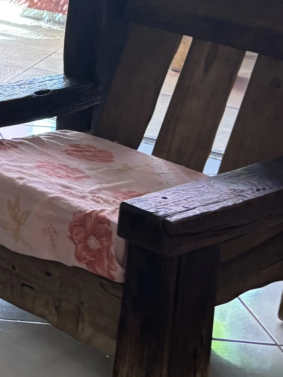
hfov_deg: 12.4
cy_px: -45
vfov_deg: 18.6
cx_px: -331
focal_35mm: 101
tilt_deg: -12.0
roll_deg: -2.6
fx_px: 1101
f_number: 1.6
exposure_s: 1/79
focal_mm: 5.96
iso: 125
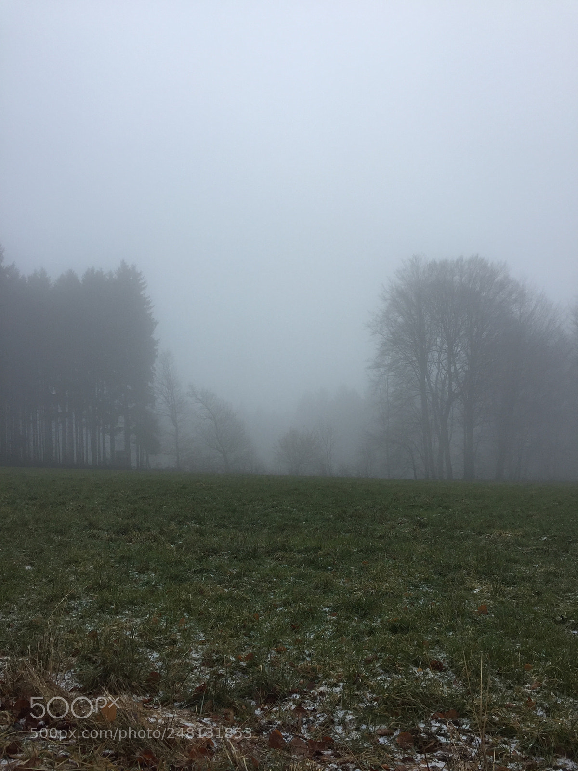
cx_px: 289
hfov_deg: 48.2
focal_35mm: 29
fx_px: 646
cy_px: 386
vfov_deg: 61.7
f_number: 2.2
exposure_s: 1/1319
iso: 32
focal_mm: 4.15
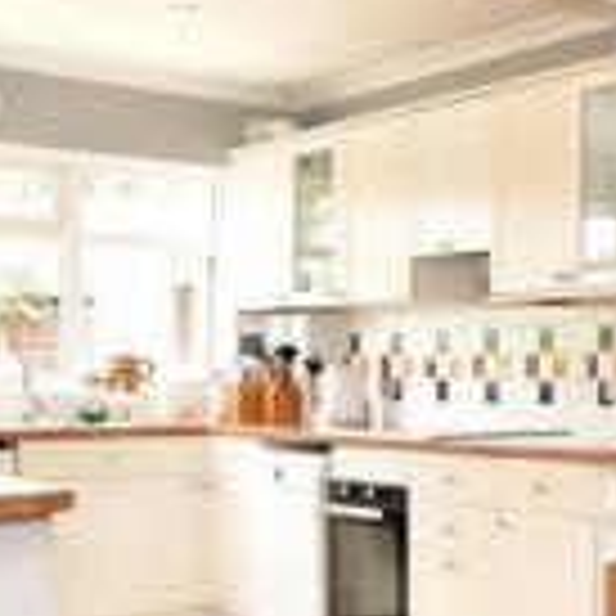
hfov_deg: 19.3
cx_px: 1174
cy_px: 375
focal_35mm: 61
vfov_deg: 28.1
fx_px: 1228
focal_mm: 10
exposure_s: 1/60
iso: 1250
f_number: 9
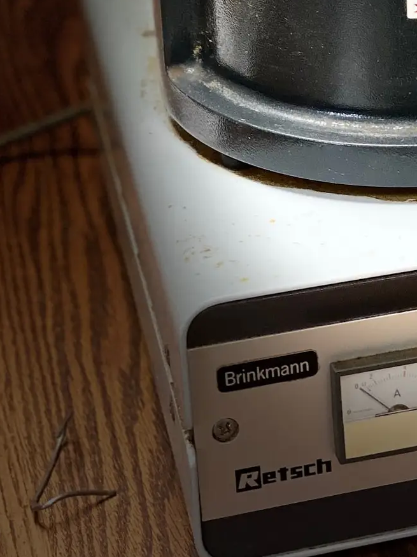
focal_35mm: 119
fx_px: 1912
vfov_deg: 16.3
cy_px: 27
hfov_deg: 12.3
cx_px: 419
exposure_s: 1/40
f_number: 2
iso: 200
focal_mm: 6
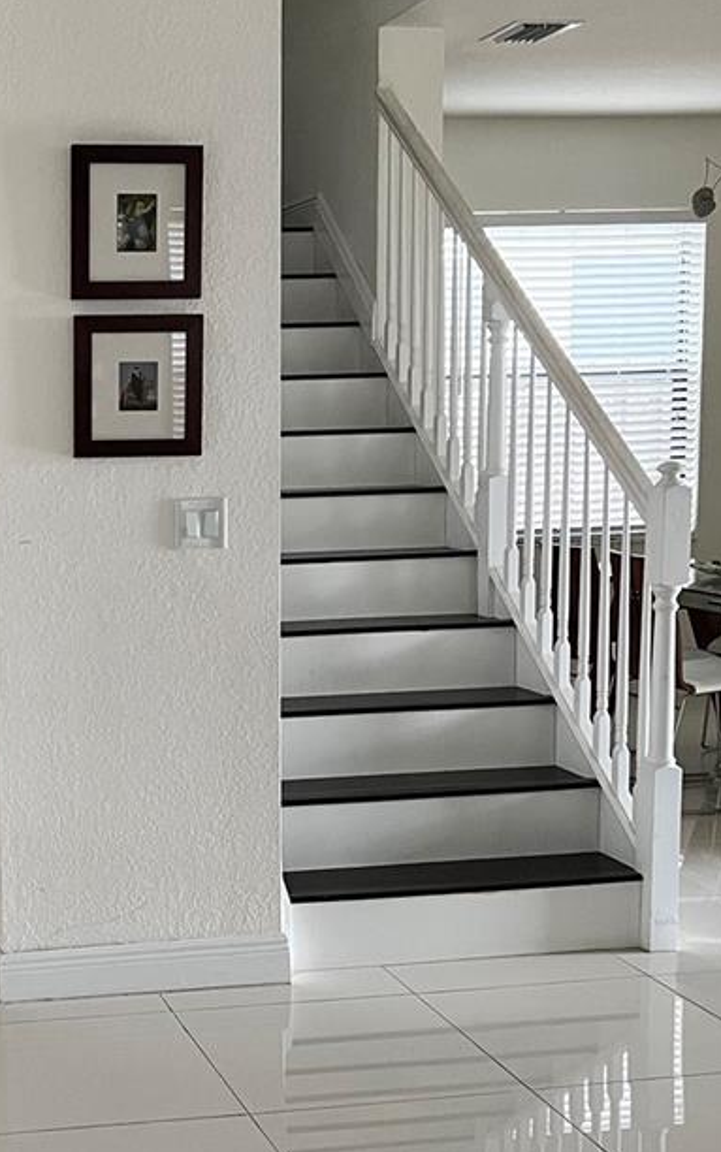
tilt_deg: -6.7
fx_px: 1696
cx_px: -19
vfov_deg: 37.5
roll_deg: +1.6
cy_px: 636
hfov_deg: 22.9
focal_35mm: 54
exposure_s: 1/60
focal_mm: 5.7
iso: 320
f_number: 1.5
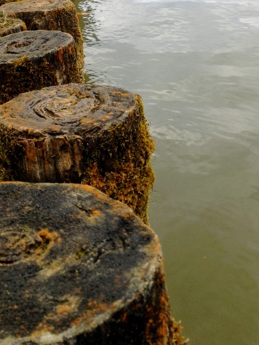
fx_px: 589
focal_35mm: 59
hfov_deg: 24.8
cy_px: 57
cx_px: 146
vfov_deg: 31.6
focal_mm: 4.28
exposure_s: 1/185
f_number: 2.4
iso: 50
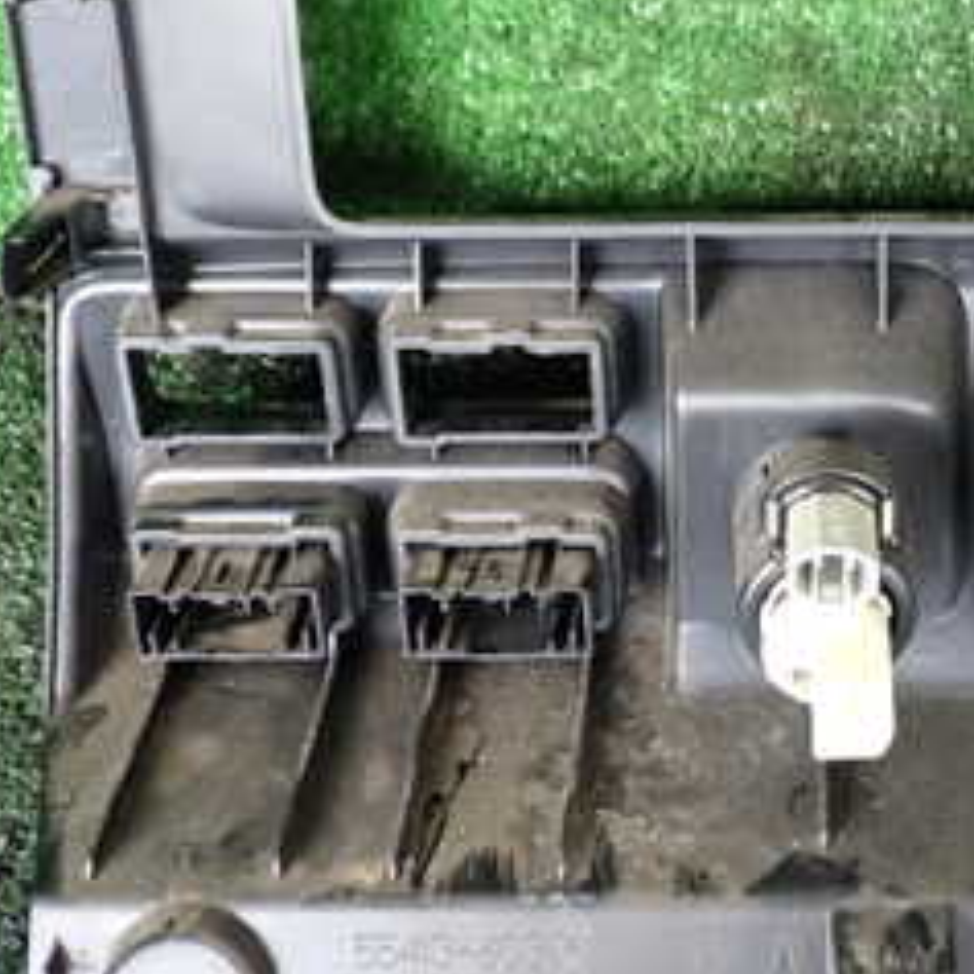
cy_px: 358
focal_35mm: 67
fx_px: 2133
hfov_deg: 25.1
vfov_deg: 25.6
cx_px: 842
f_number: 2.3
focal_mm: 5.4
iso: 400
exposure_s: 1/30
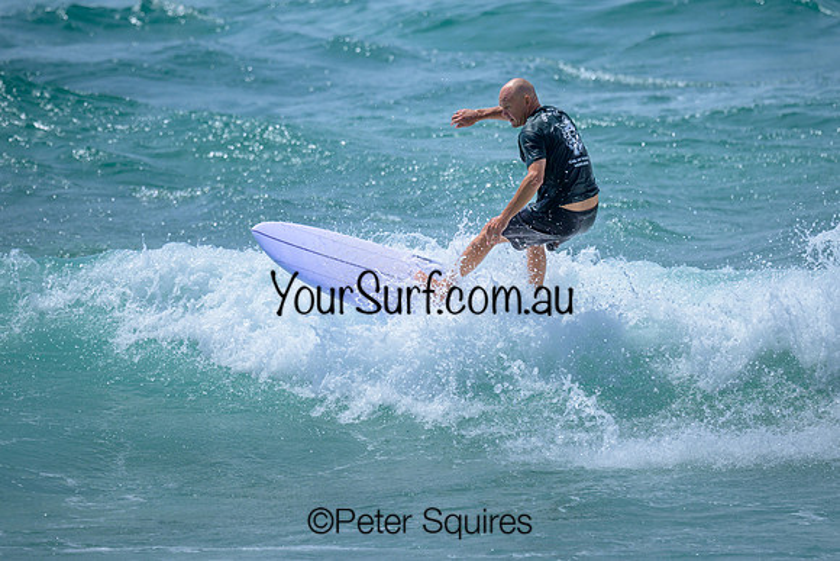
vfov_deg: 1.3
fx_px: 25681
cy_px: 175
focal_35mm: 1100
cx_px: 502
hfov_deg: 1.9
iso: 220
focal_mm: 800
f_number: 6.3
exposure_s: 1/3200
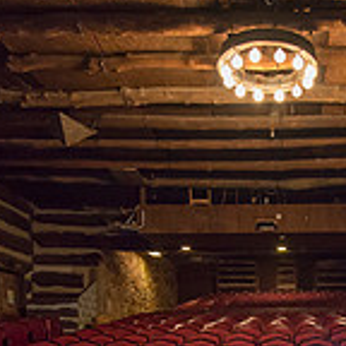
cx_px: 292
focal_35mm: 49
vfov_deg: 30.6
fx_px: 554
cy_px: 390
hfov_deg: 33.4
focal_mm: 14
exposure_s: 1/60
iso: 2500
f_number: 3.5
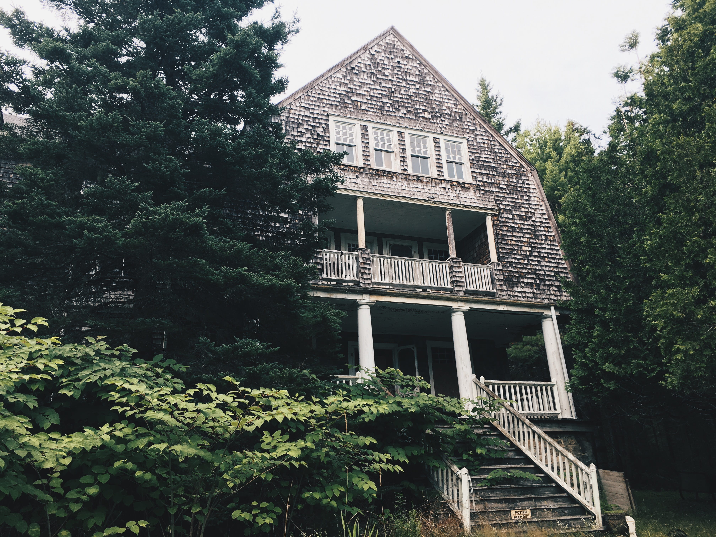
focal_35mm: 29
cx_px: 358
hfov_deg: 61.7
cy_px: 268
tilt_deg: +22.6
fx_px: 600
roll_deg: +2.0
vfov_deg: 48.2
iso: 25
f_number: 2.2
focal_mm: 4.15
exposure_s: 1/60
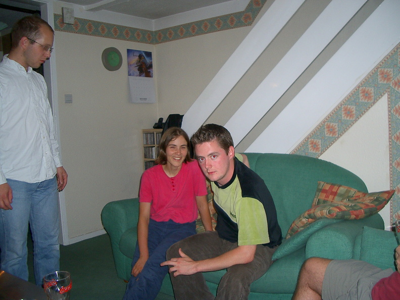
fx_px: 404
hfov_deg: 52.6
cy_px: 150
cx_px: 200
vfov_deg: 40.7
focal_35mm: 35
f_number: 2.6
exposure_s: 1/40
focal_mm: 5.8
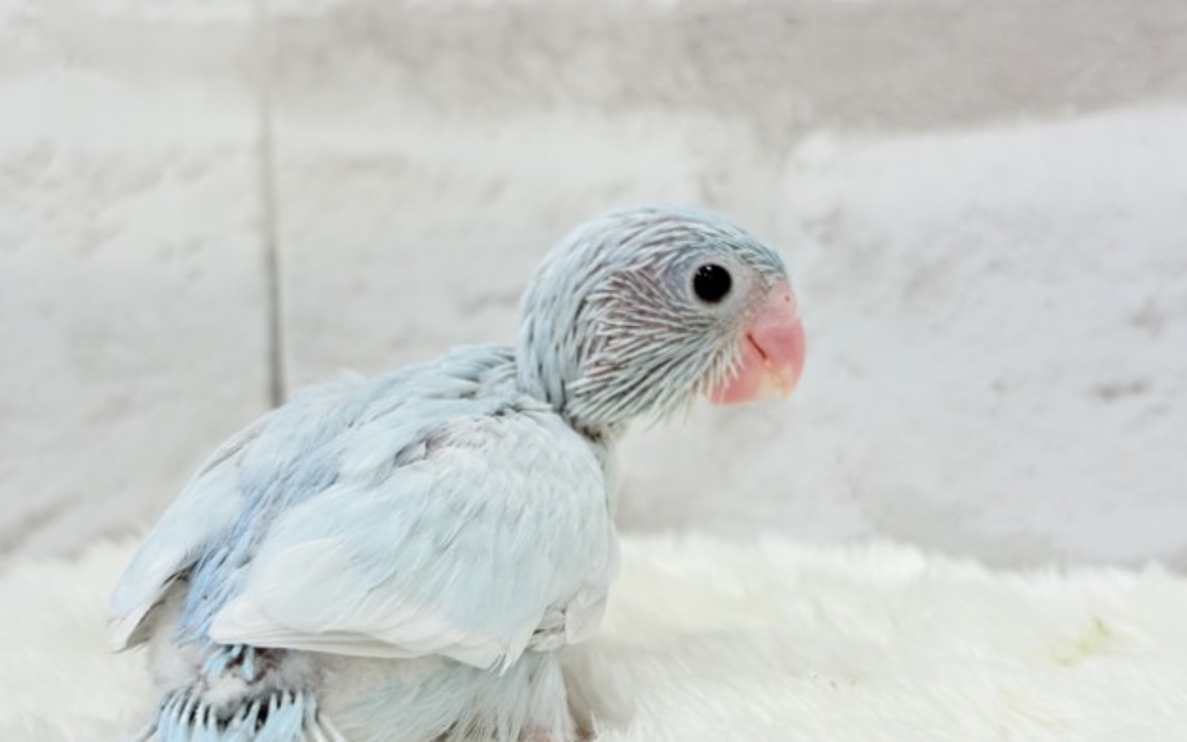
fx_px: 1812
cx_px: 588
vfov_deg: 23.1
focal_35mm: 56
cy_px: 437
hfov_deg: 36.3
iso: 50
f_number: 1.6
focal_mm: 5.96
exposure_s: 1/100
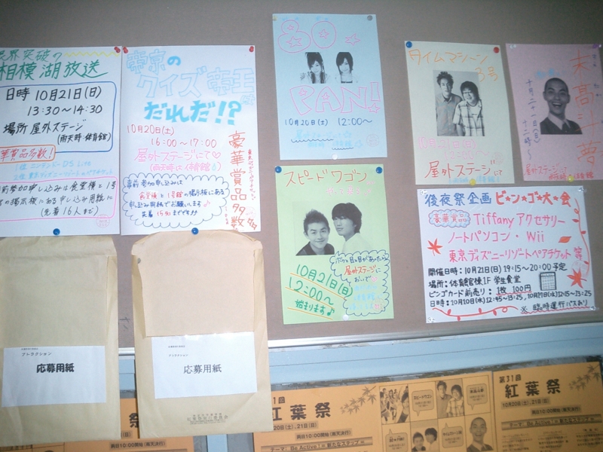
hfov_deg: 52.6
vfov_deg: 40.7
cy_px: 226
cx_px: 302
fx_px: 610
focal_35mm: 35
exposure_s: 1/40
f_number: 4.2
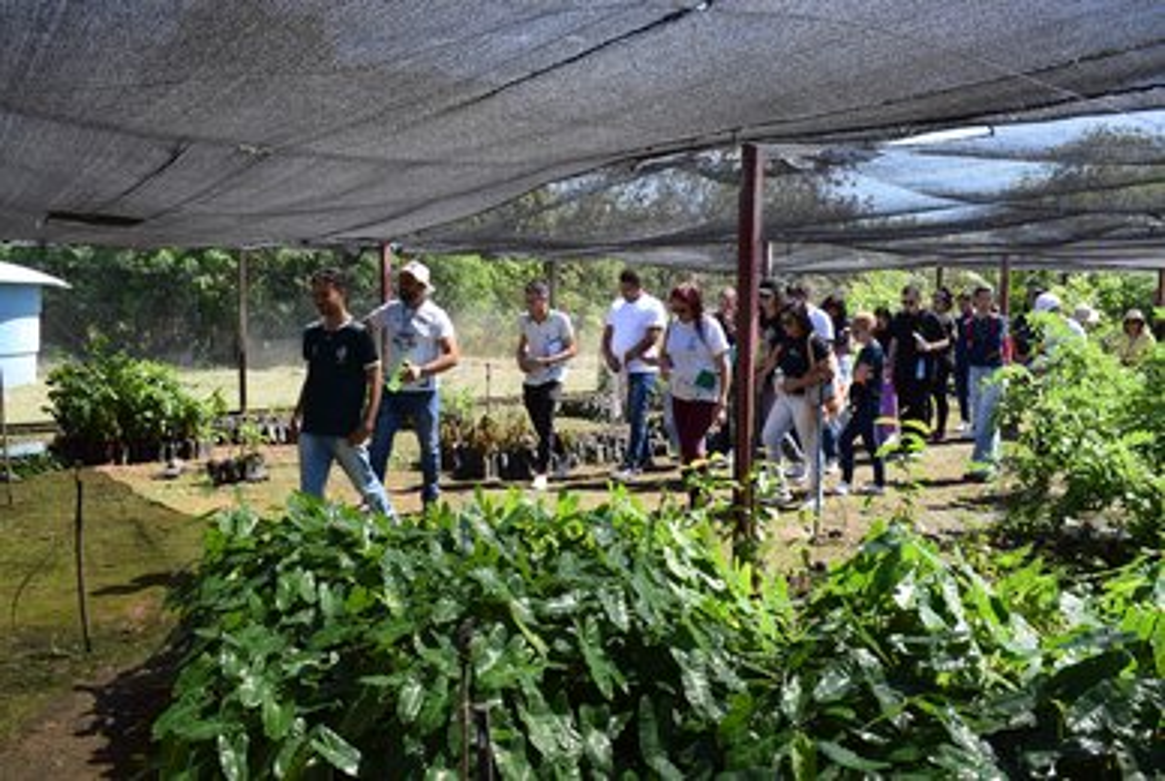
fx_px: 1021
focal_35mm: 32
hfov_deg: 59.4
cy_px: 390
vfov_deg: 41.8
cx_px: 582
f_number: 8
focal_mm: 21
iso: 400
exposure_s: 1/200
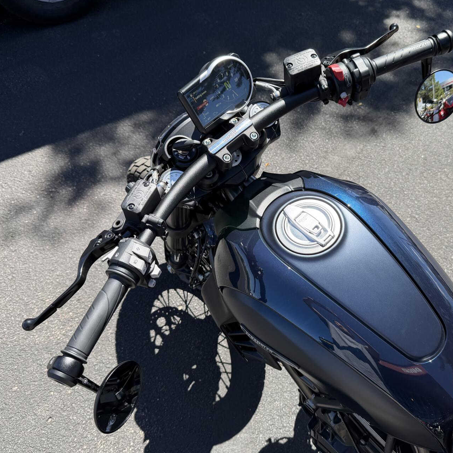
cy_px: 222
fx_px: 489
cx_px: 277
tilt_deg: -52.7
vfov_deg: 49.7
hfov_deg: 49.4
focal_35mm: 33
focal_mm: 6.76
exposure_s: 1/1174
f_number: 1.78
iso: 80
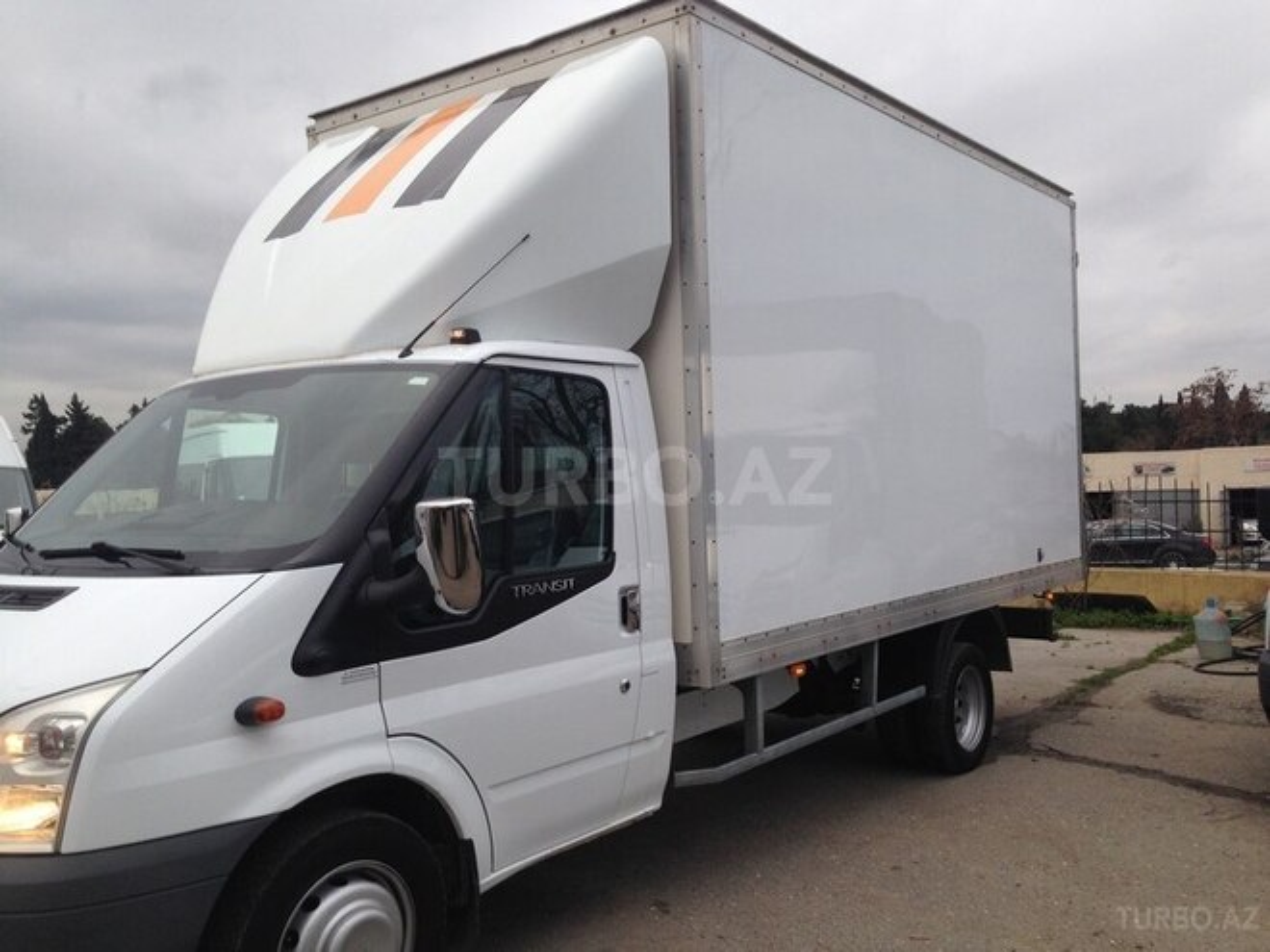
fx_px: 1211
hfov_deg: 55.4
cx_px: 635
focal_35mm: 33
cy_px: 476
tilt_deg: +3.7
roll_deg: +1.0
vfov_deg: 42.9
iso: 50
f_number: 2.4
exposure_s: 1/183
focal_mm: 4.12
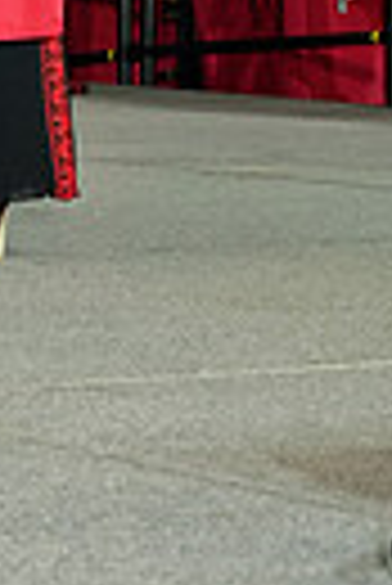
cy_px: -414
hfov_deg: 6.2
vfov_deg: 9.1
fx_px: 3551
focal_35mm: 218
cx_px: -225
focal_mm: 42
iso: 1600
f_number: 7.1
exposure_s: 1/125
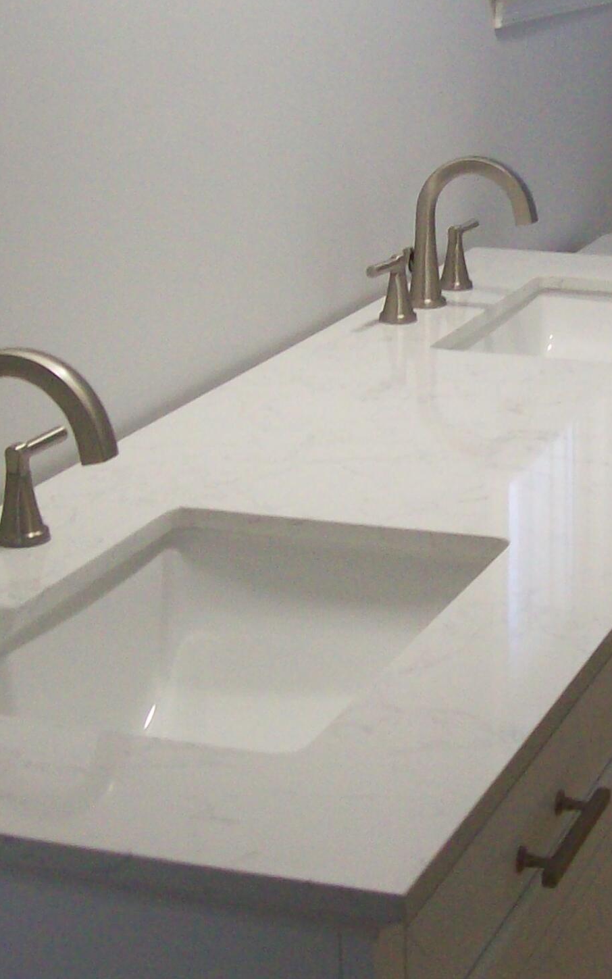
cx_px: 526
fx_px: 2108
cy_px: 443
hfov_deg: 16.4
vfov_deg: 26.1
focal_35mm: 79
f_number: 2.7
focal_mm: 6
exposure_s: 1/52.3
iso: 160
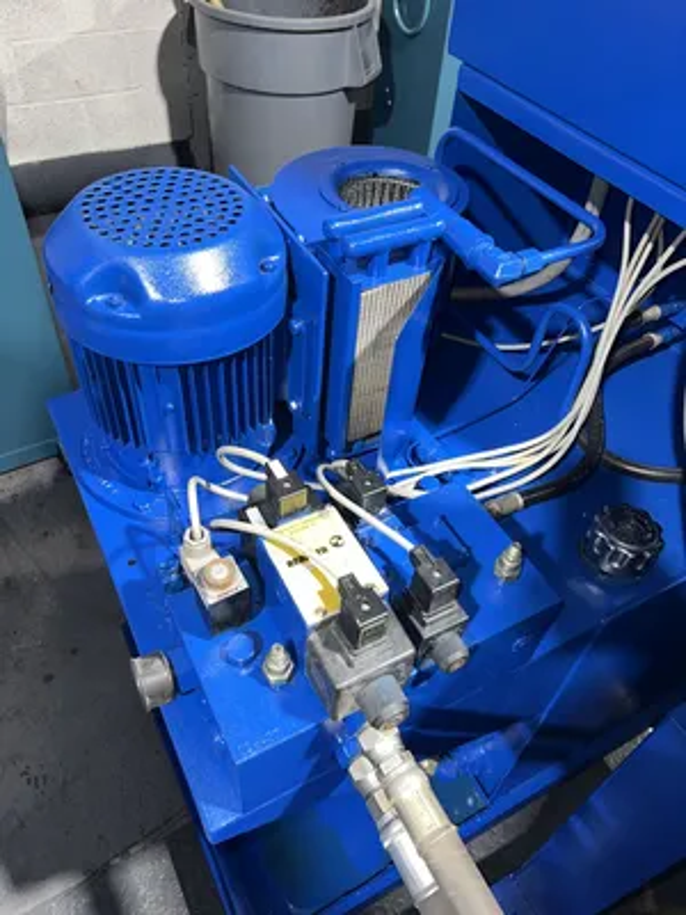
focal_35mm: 26
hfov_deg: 53.1
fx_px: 687
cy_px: 458
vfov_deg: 67.3
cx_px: 343
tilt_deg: -45.7
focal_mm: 5.7
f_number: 1.5
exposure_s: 1/30
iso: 32
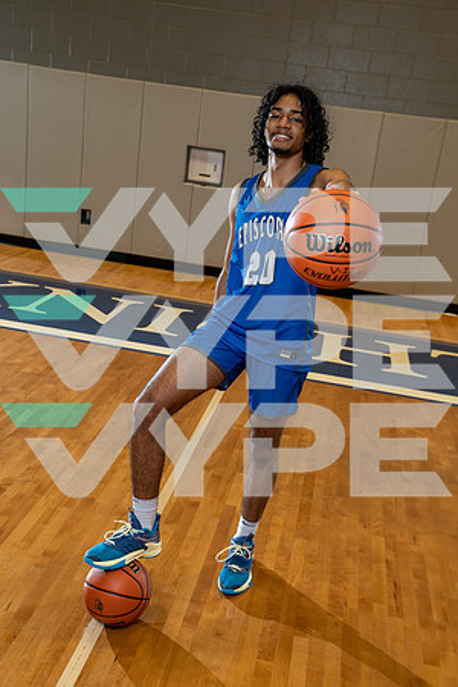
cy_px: 344
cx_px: 229
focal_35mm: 41
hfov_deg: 32.6
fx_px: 782
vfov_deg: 47.4
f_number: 4
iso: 400
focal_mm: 41
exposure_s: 1/125
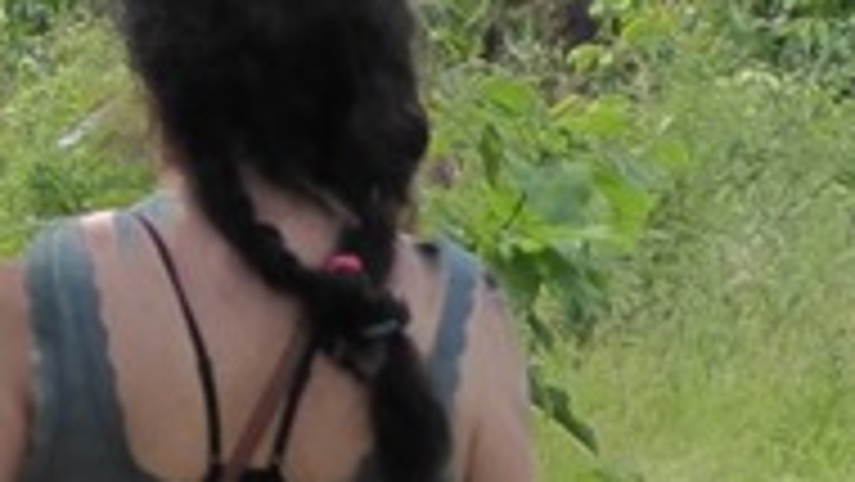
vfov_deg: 3.1
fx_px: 8844
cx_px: -1094
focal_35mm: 390
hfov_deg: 5.4
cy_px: -293
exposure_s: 1/500
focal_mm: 9
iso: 160
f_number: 4.1
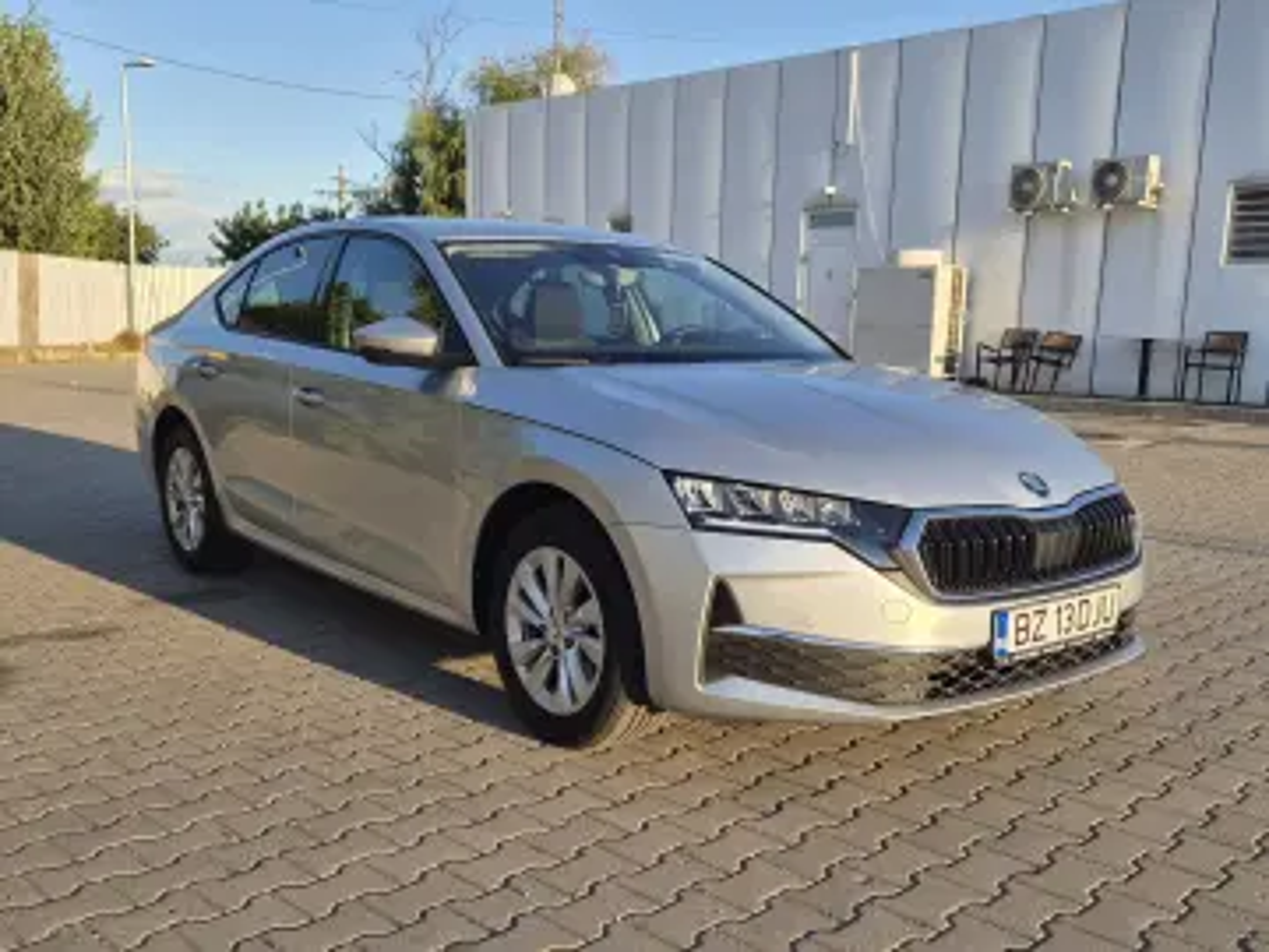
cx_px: 634
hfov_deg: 73.9
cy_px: 476
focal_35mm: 23
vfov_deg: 58.9
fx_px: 843
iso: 80
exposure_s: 1/2500
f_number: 1.8
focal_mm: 5.4
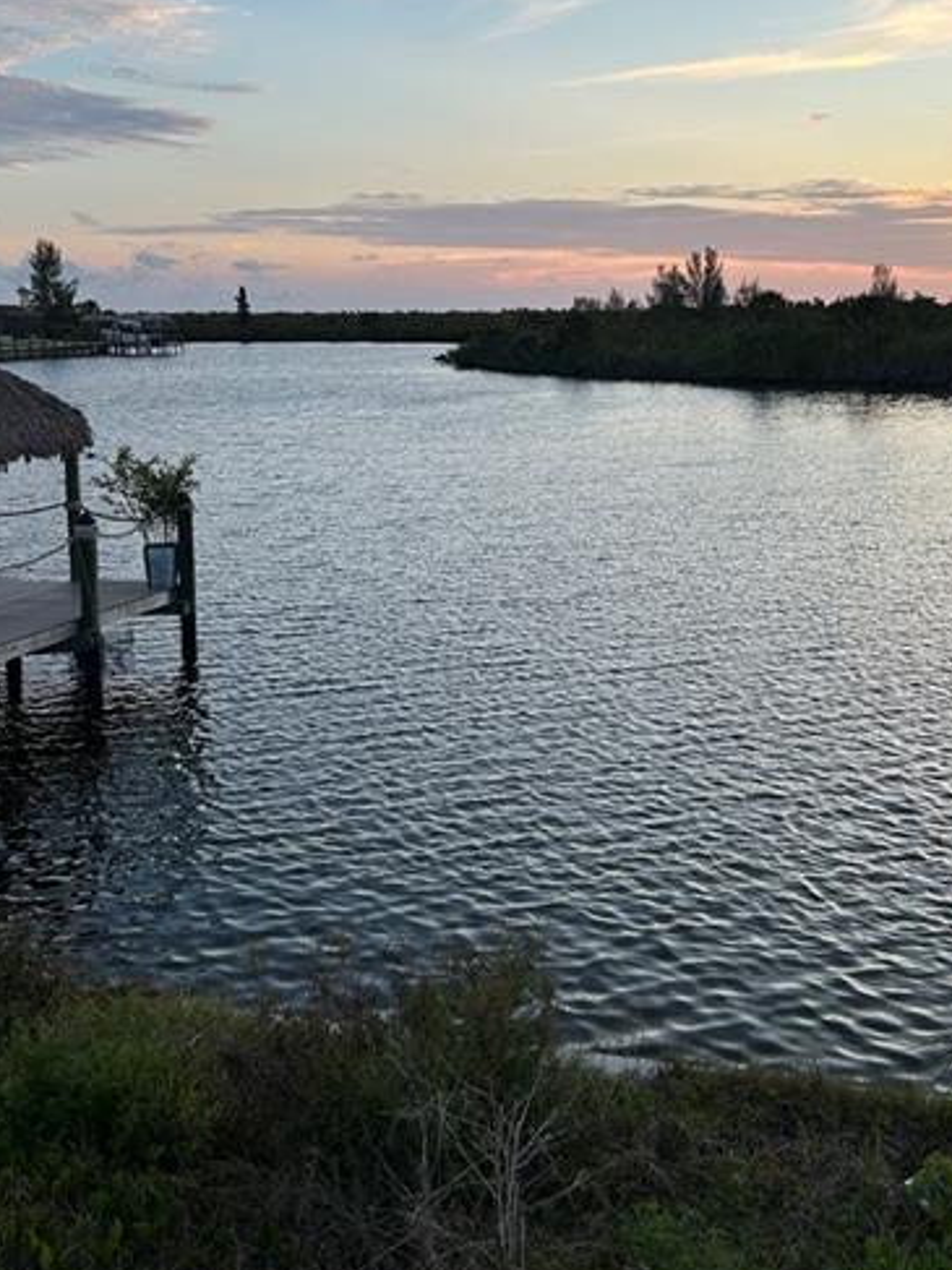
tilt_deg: -7.0
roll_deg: +0.3
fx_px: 1504
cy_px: 475
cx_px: 571
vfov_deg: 45.4
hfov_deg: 35.0
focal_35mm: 41
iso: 50
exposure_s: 1/541
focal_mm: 5.7
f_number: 1.5
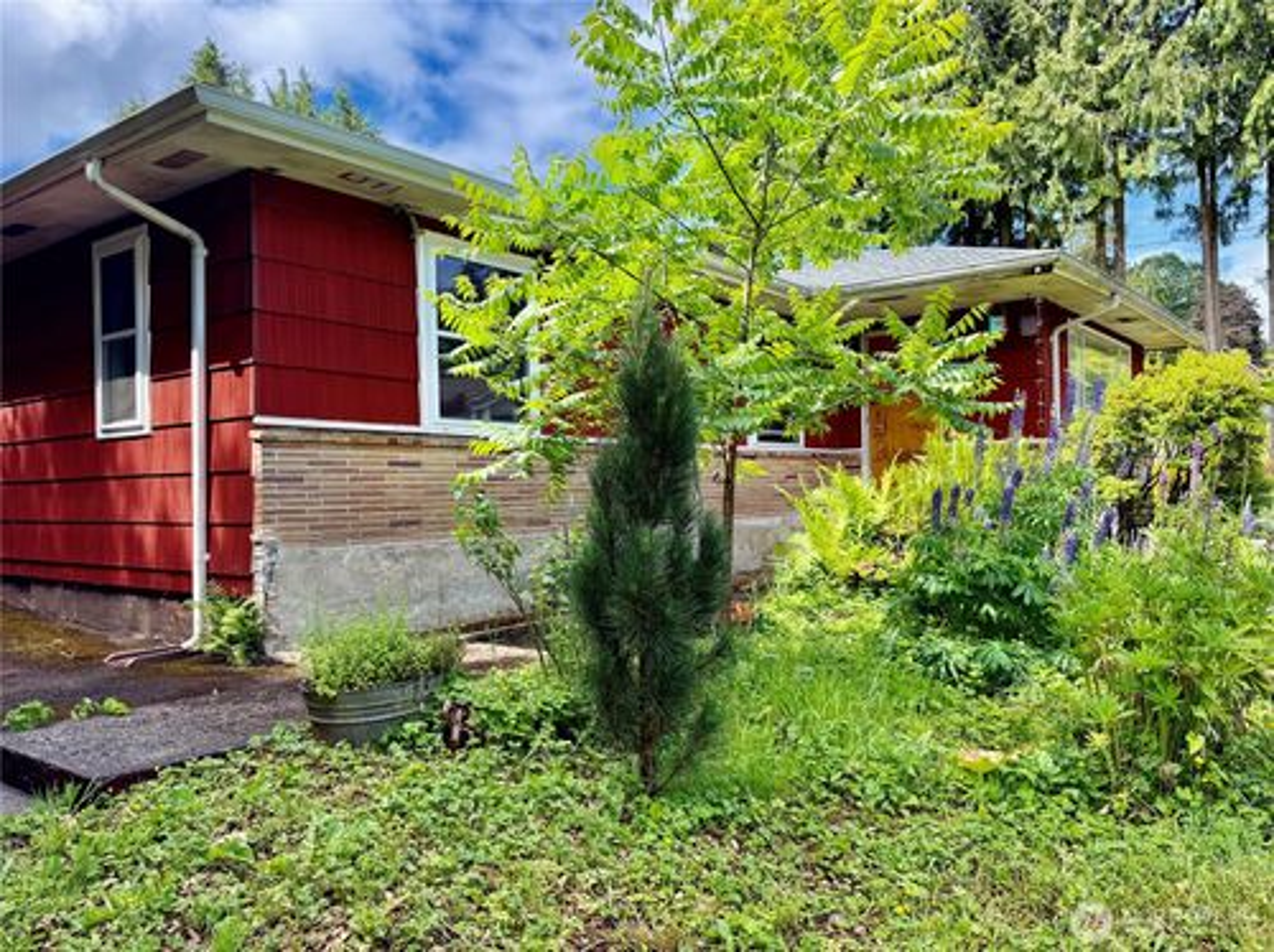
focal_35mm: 24
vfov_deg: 56.7
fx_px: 882
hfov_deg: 71.6
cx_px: 637
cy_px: 476
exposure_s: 1/1314
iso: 100
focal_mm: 6.76
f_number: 1.78
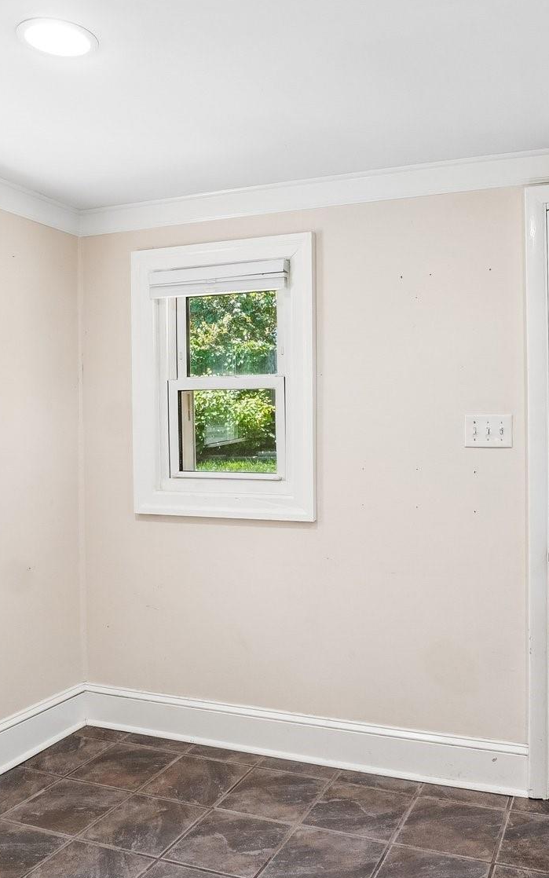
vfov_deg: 66.5
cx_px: 353
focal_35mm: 28
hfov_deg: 44.1
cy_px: 430
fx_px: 670
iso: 200
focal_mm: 10
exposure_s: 1/30
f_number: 8
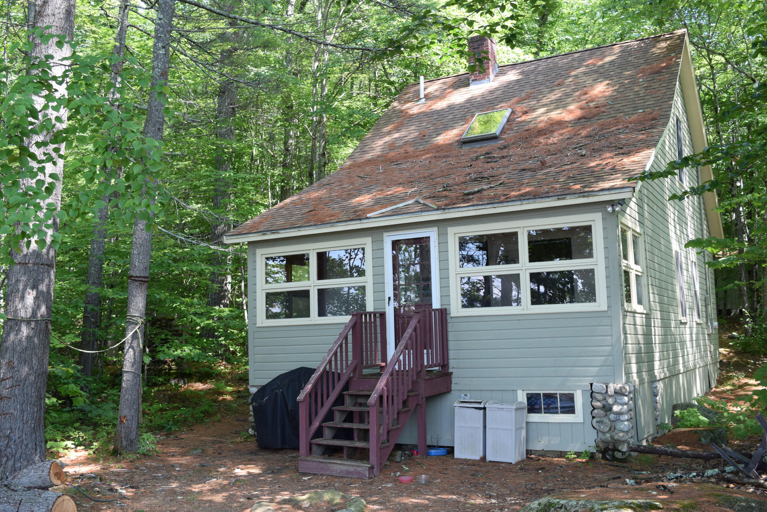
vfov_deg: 36.9
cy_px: 256
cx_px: 384
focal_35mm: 36
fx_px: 767
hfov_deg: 53.1
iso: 400
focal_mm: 24
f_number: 6.3
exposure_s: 1/160
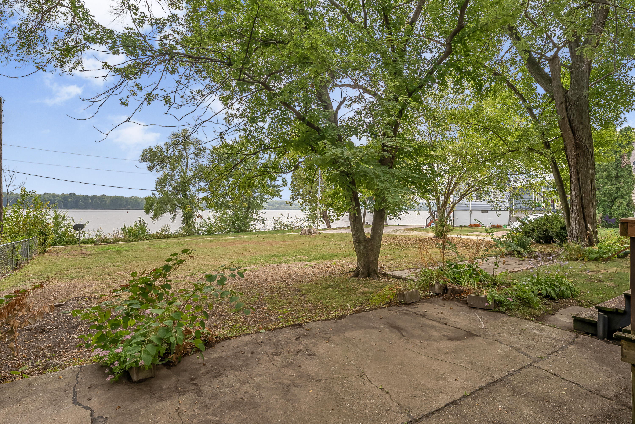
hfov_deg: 88.4
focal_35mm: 18
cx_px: 318
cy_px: 212
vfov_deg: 66.0
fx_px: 326
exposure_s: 1/200
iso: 100
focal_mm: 18.5
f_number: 7.1
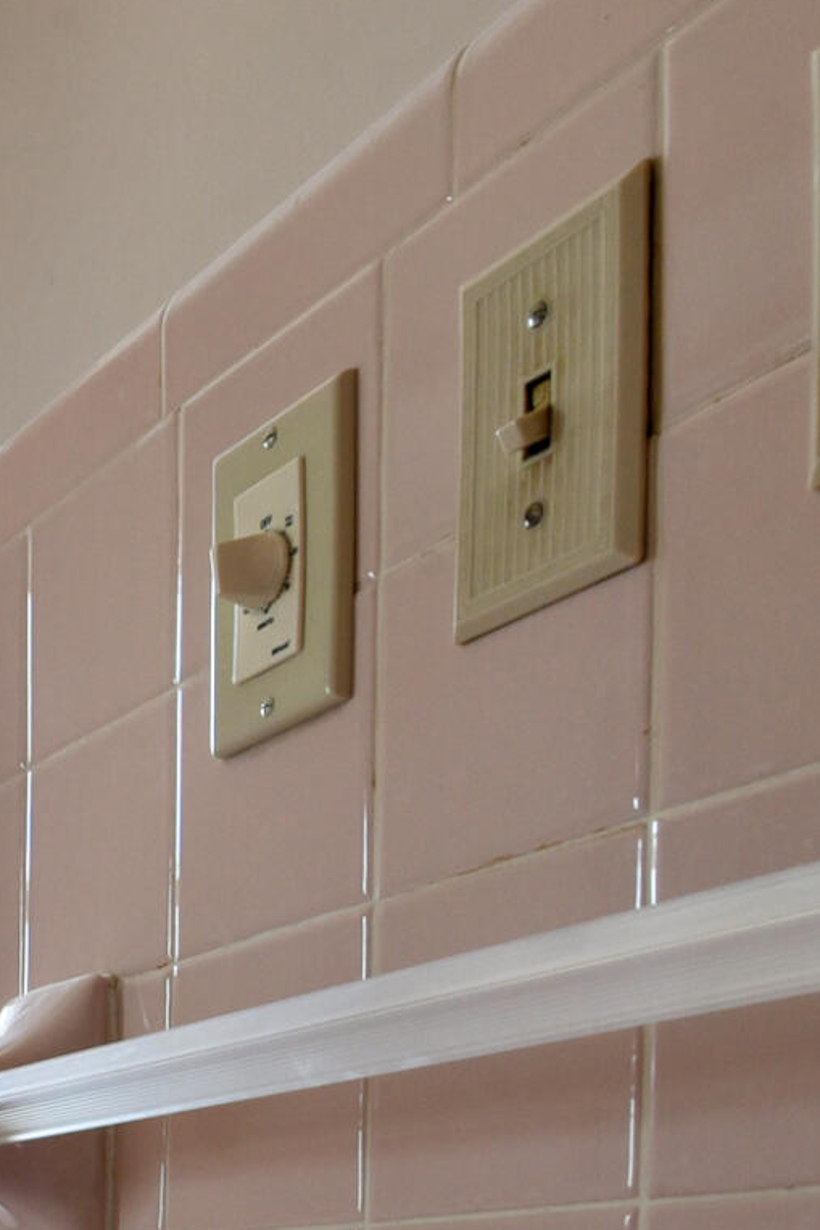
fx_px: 1880
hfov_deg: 16.5
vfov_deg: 31.3
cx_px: -946
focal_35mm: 55
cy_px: 1421
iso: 800
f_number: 11
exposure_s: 1/40
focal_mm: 14
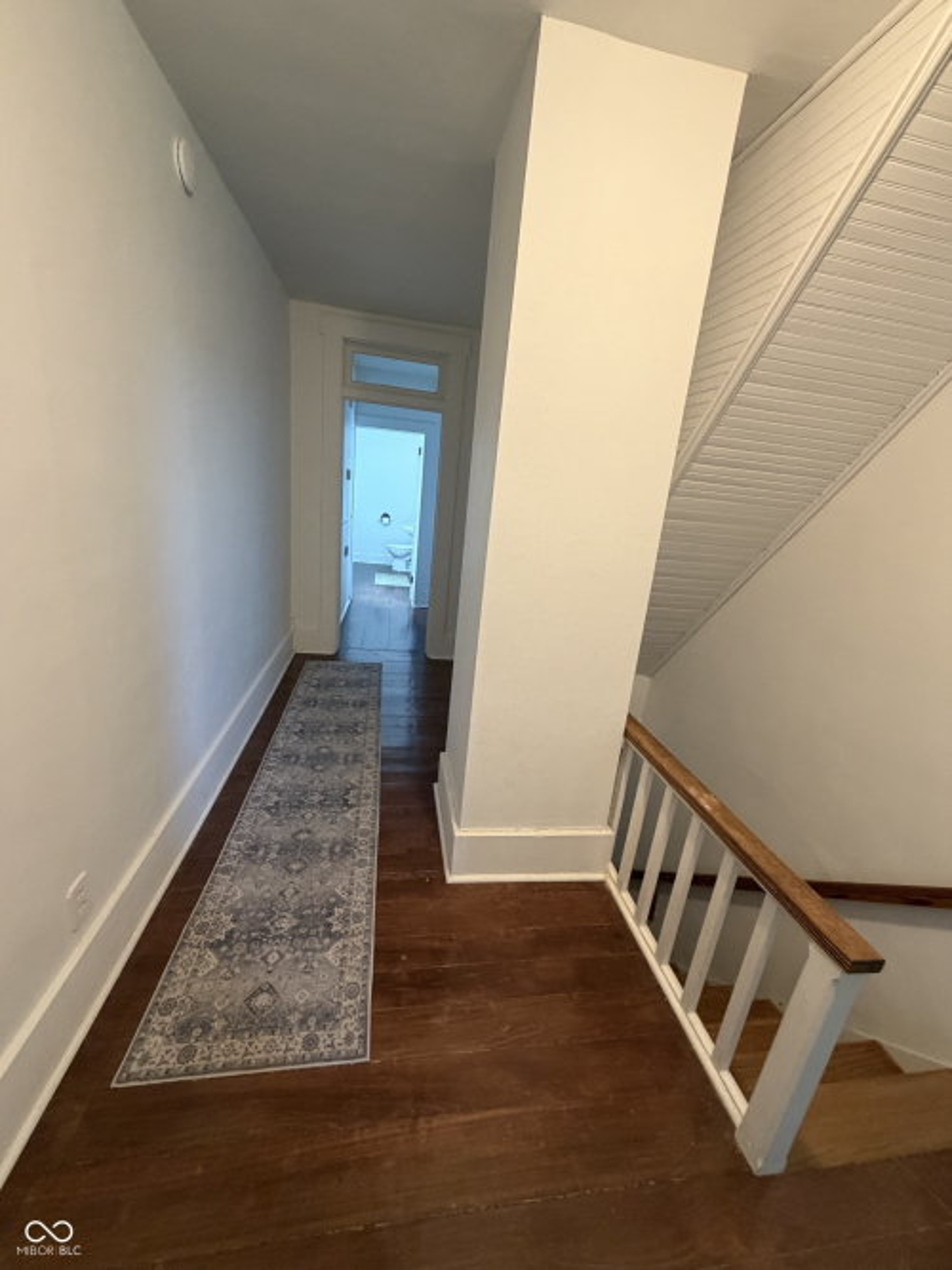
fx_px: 514
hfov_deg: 85.7
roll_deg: -5.3
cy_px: 635
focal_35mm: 14
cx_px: 476
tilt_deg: -16.1
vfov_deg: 102.1
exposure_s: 1/60
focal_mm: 2.22
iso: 400
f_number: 2.2
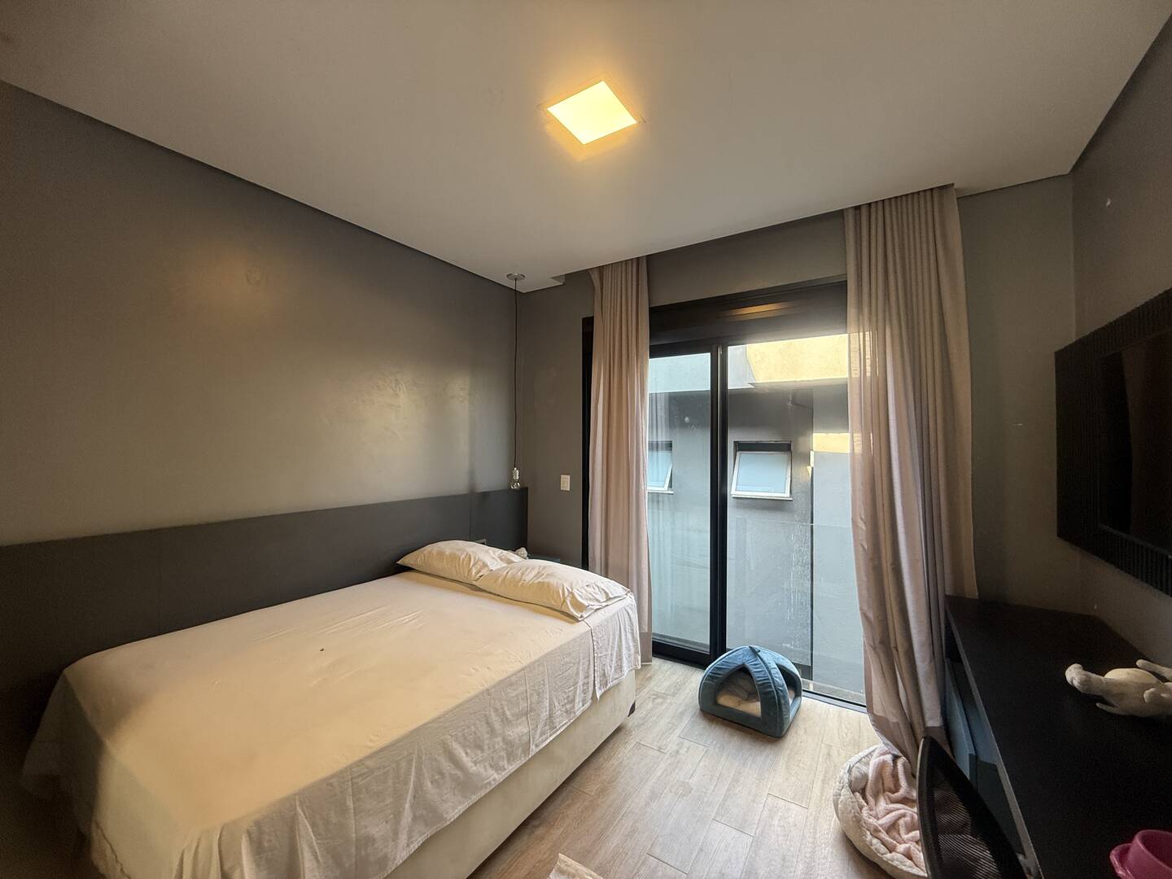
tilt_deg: +1.3
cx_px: 586
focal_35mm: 14
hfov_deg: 102.1
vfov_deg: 85.7
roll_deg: -0.6
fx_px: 474
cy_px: 440
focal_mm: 2.22
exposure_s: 1/120
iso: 200
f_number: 2.2
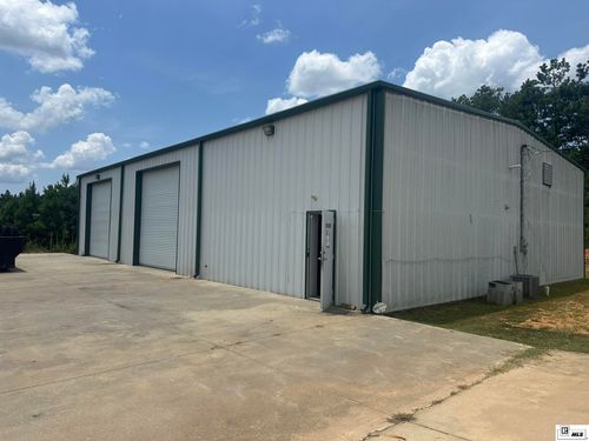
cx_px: 294
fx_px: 408
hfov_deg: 71.6
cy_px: 220
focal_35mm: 24
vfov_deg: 56.8
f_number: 1.78
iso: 80
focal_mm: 6.86
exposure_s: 1/7576
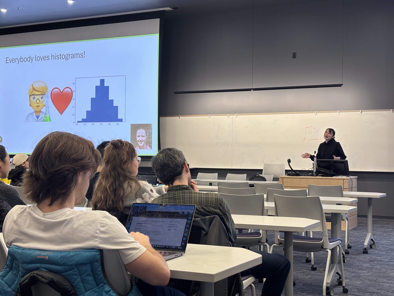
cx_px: 197
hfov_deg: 36.8
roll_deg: -1.0
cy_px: 148
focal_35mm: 52
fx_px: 592
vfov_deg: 28.0
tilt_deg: +1.2
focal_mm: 5.96
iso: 80
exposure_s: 1/60
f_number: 1.6
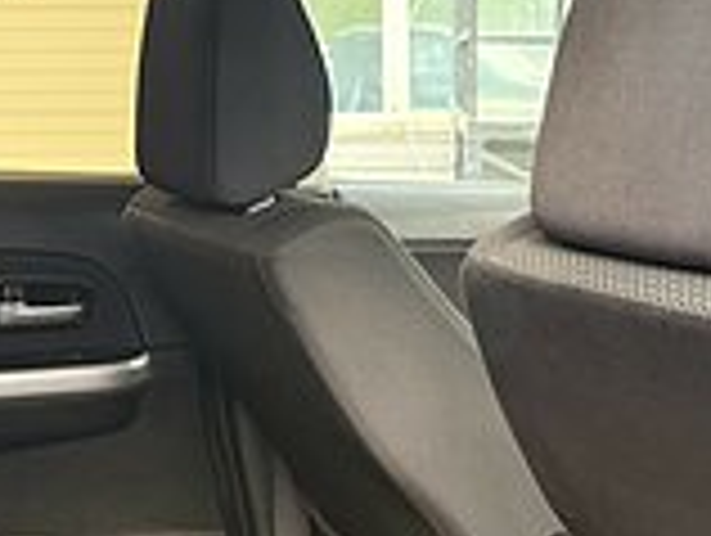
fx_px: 1707
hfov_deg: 23.5
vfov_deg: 17.4
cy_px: 534
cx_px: 414
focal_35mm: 83
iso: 320
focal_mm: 6.76
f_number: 1.78
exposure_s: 1/60
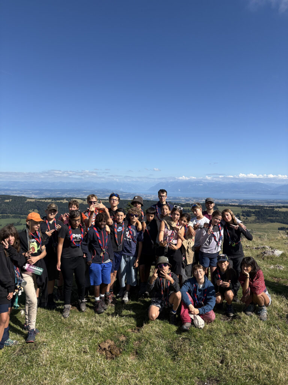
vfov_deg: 67.3
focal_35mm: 26
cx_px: 144
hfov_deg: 53.1
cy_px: 192
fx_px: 288
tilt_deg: -1.1
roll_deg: +2.1
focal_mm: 5.96
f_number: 1.6
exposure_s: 1/5348
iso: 50
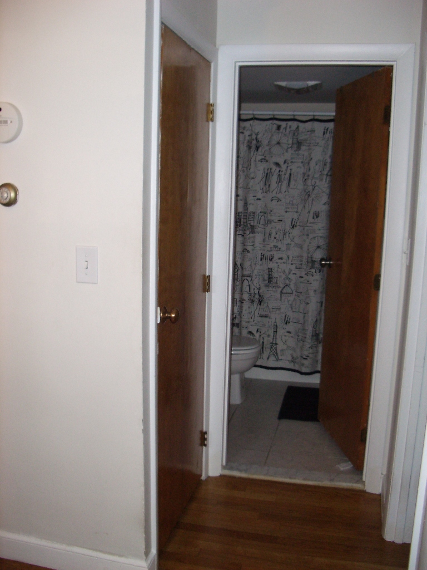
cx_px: 214
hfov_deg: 40.7
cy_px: 285
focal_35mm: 35
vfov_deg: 52.6
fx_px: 576
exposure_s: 1/60
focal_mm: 5.8
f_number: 2.6
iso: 200
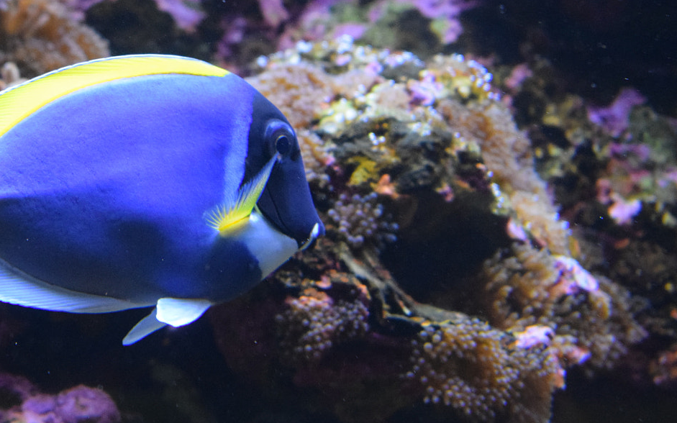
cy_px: 172
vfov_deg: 9.2
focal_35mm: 143
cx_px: 107
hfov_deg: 14.5
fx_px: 2636
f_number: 5.6
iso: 3200
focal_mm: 55
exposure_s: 1/200
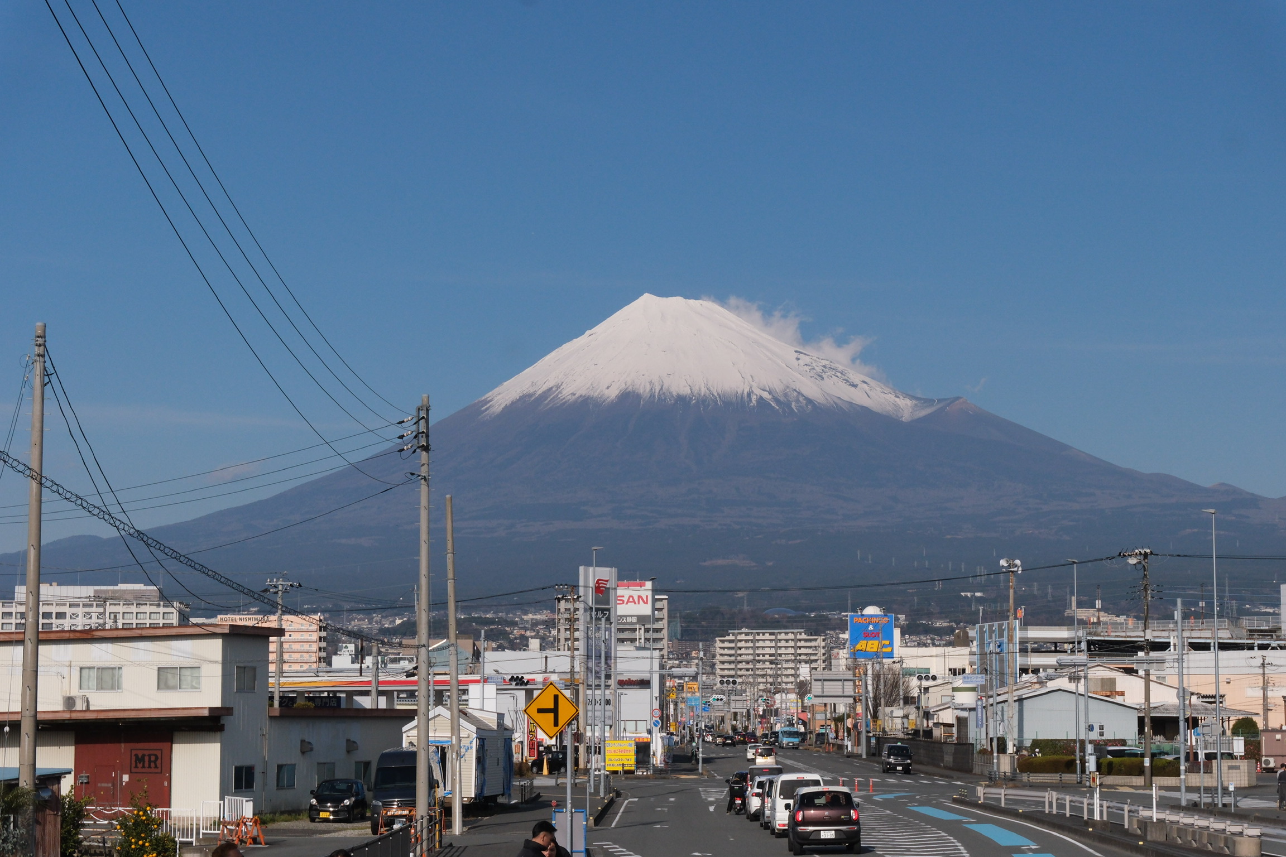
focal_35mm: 75
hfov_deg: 27.0
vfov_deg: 18.2
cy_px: 428
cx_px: 643
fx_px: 2679
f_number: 10
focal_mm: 50
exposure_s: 1/3500
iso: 1250
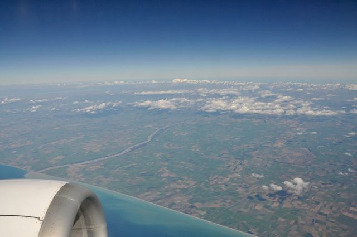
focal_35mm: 33
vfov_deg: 39.9
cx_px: 178
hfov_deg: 57.3
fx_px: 327
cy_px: 118
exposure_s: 1/640
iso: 400
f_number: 13
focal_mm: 22
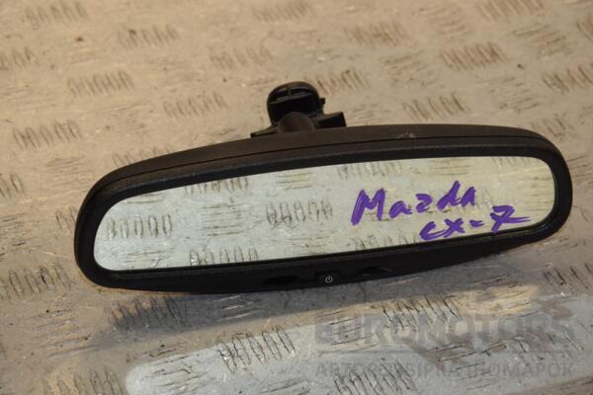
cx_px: 296
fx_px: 2224
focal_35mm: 135
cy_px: 198
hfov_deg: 15.2
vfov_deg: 10.2
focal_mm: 90
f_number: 9
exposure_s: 1/200
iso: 800
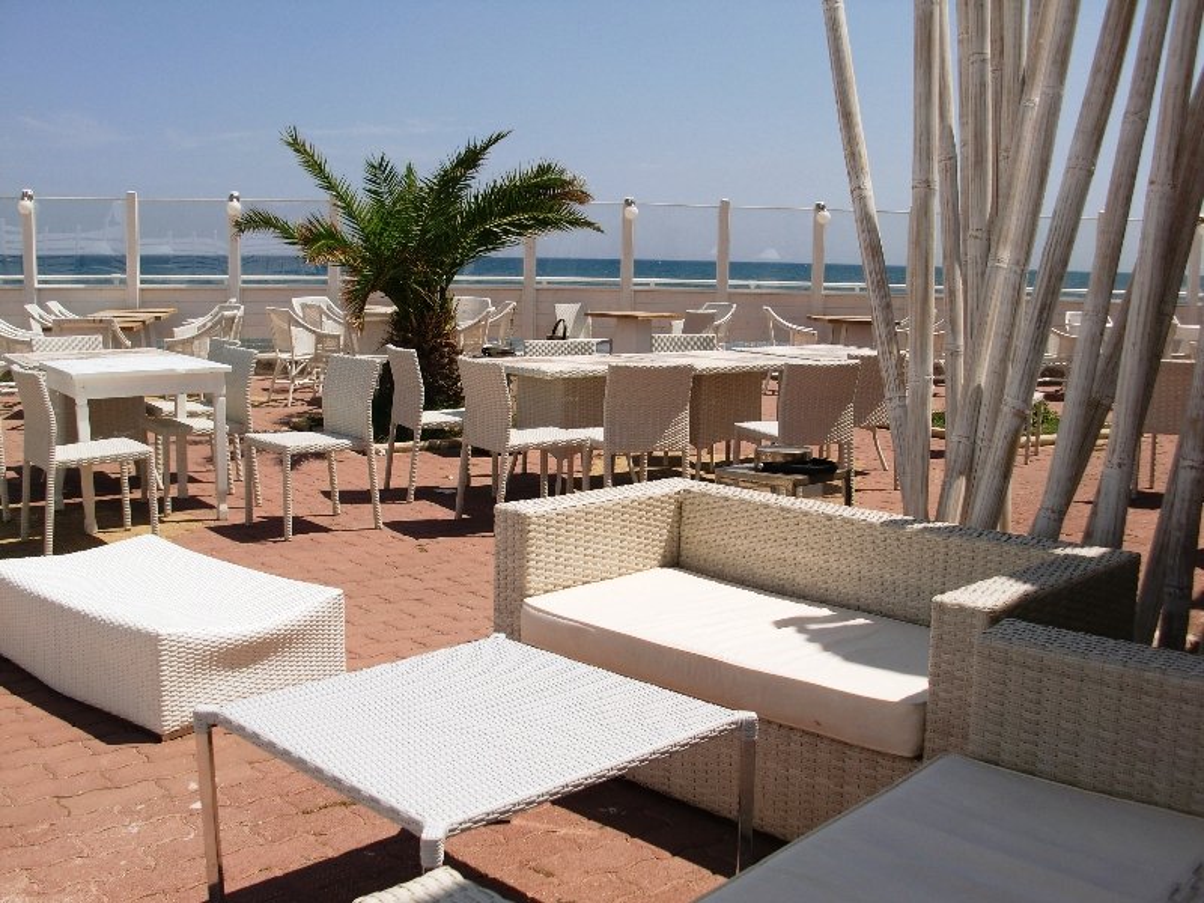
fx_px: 1252
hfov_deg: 51.4
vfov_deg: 39.7
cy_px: 452
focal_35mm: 36
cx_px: 602
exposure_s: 1/320
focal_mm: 6.3
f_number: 7.9
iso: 64
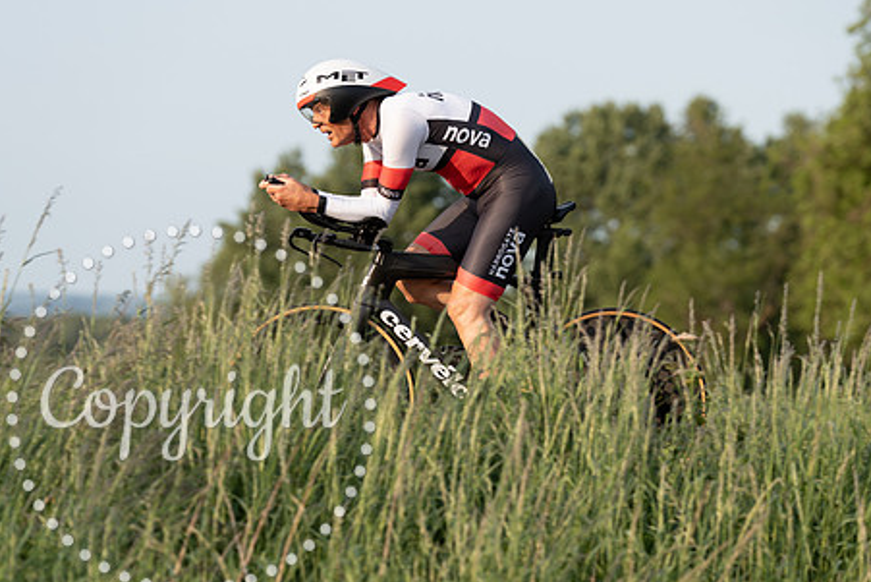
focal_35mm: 204
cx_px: 494
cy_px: 308
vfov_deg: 6.7
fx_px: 4937
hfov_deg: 10.1
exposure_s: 1/1000
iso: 250
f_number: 4
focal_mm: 156
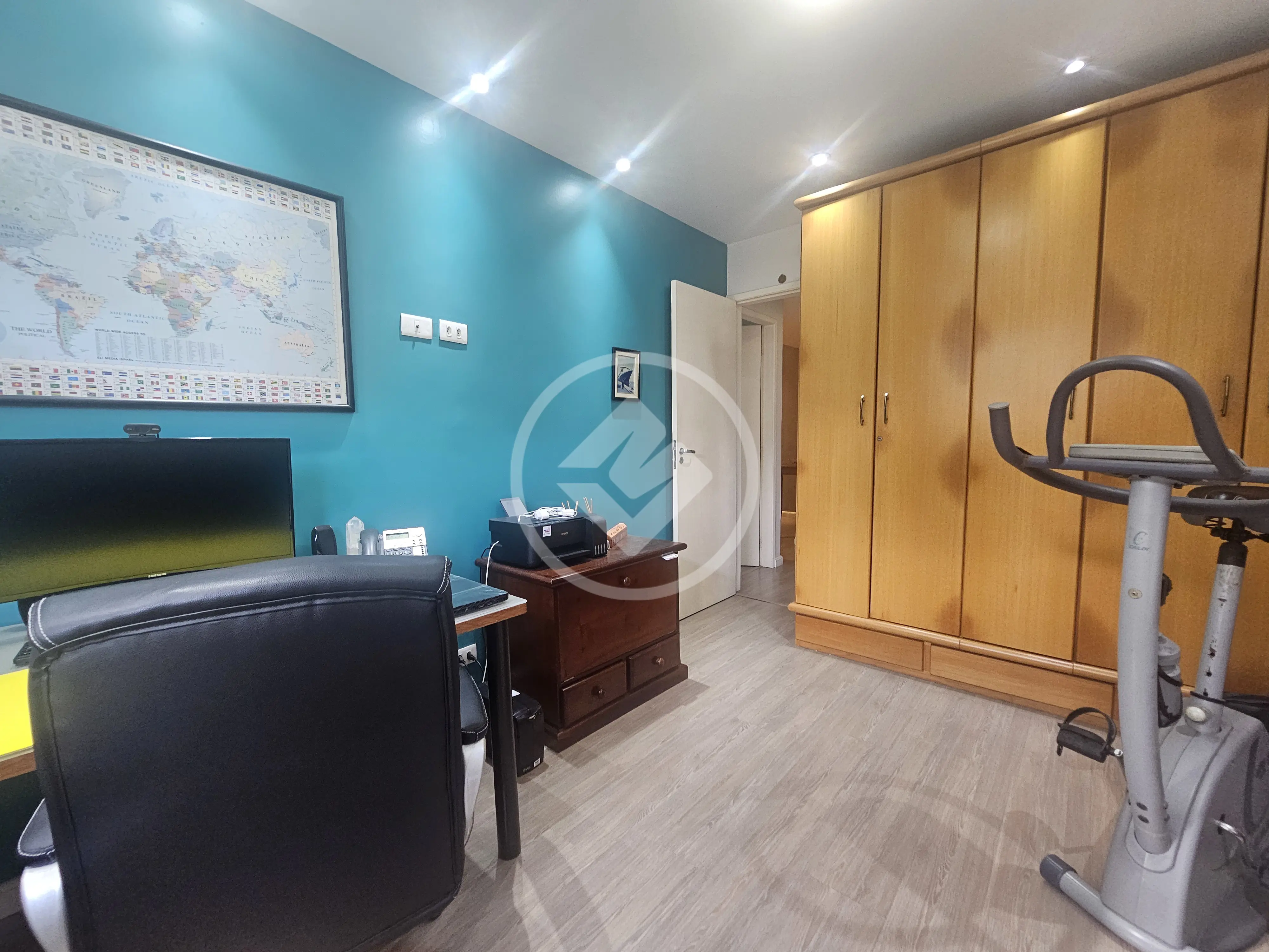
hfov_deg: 106.2
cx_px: 634
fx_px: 477
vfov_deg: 89.9
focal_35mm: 13
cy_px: 476
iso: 320
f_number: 2.2
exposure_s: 1/60
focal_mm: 2.2
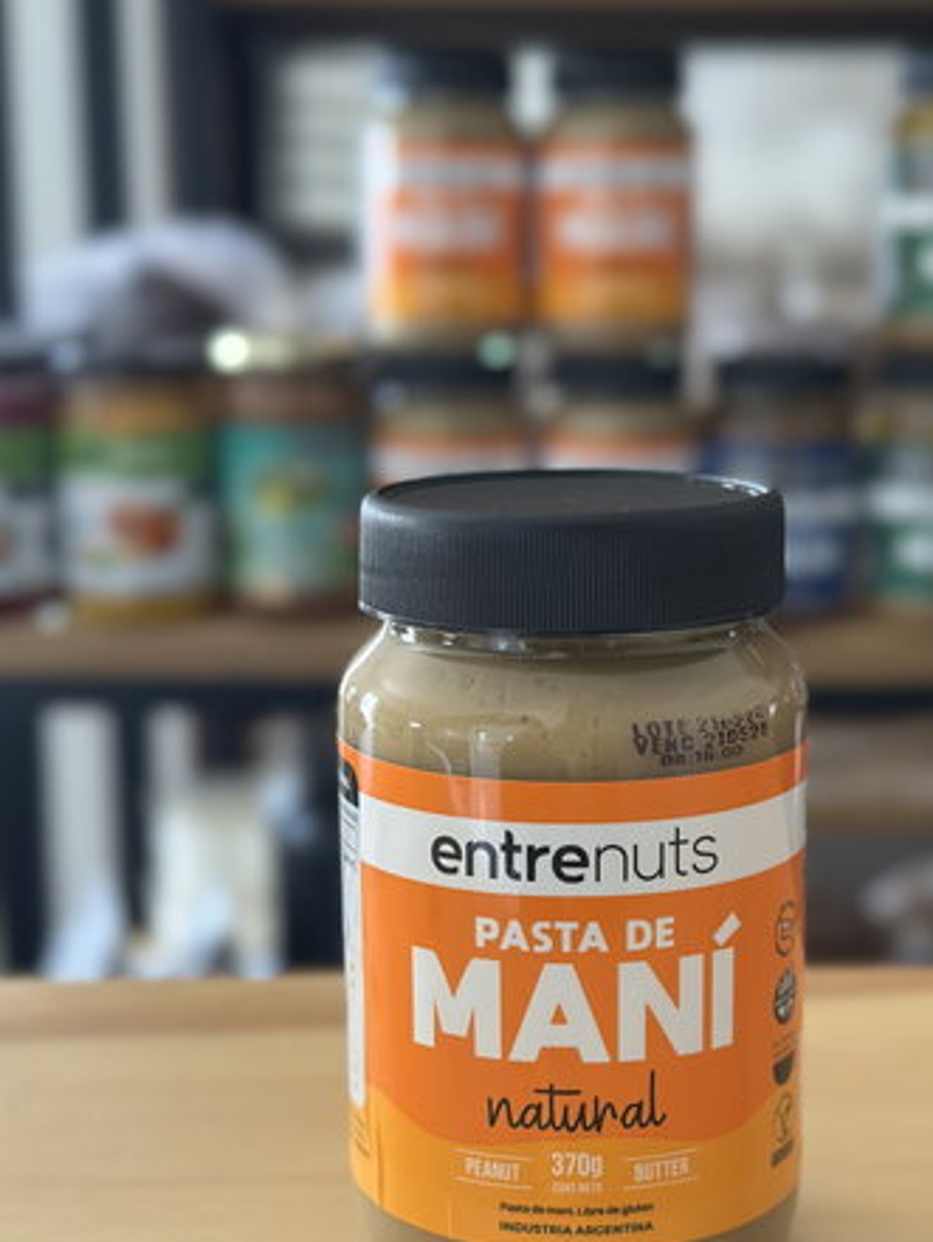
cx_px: 561
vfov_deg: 33.2
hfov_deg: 25.2
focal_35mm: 58
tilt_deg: -13.4
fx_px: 2083
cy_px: 720
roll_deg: -0.4
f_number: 1.78
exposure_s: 1/44
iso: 400
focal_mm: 6.86
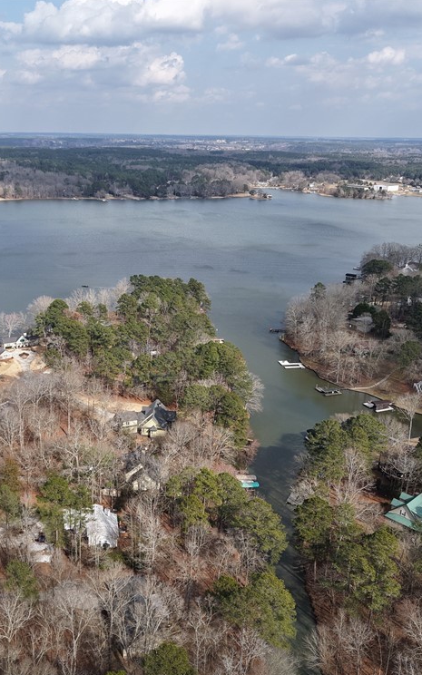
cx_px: 141
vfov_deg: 55.3
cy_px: 345
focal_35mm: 35
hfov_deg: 35.9
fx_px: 644
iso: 130
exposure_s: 1/3000
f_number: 1.8
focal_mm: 8.67
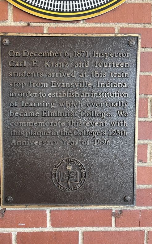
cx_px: 68
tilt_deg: -4.8
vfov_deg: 66.5
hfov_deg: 44.5
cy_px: 123
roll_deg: -0.3
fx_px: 186
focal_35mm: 28
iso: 64
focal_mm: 5.96
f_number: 1.6
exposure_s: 1/60
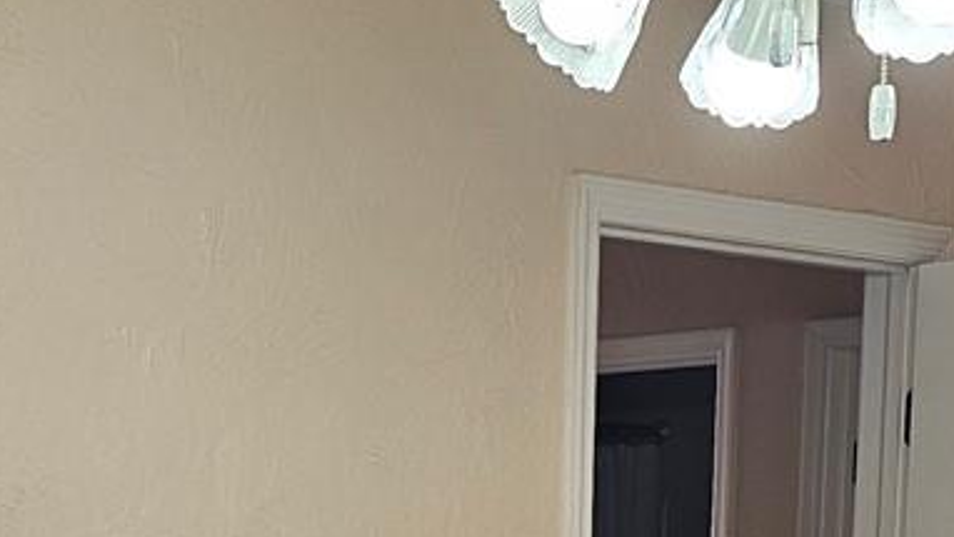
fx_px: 2656
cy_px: 1047
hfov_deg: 20.3
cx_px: 305
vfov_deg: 10.6
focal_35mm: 105
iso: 80
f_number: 1.7
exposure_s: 1/120
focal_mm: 6.3
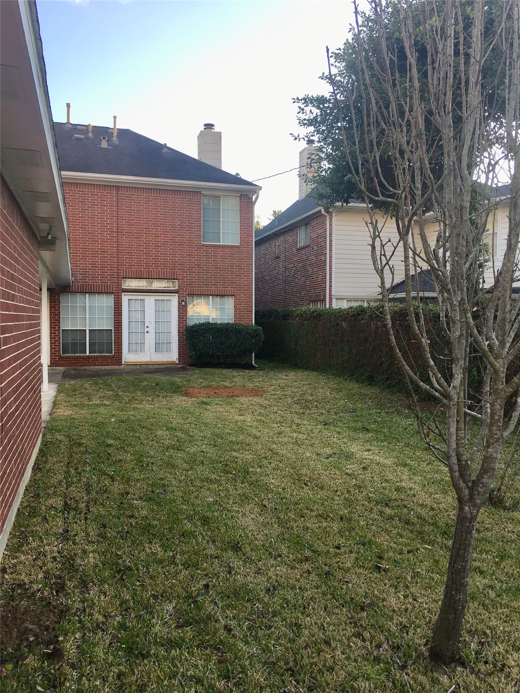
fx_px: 581
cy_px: 346
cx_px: 260
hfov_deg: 48.2
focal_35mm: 29
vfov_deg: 61.7
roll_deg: -0.7
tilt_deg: -2.1
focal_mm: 4.15
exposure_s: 1/222
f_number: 2.2
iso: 25
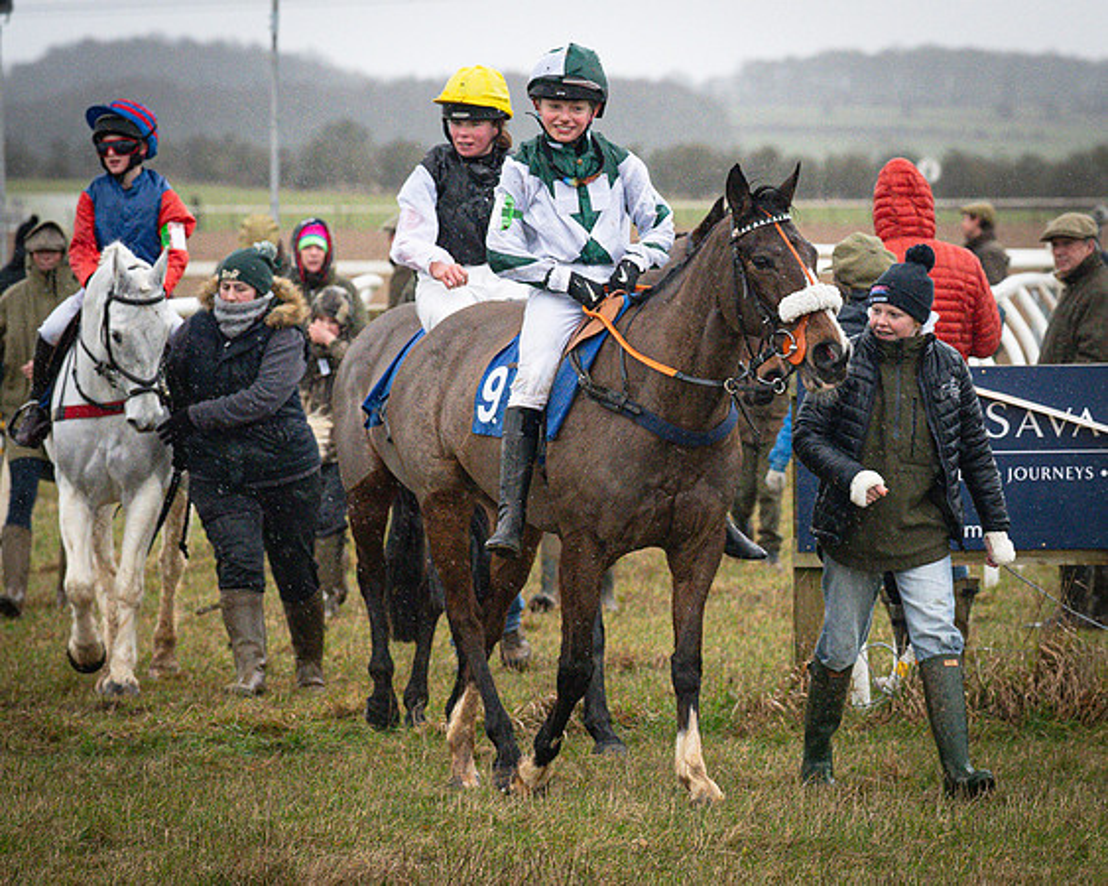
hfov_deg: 7.0
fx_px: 9080
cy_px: 426
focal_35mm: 277
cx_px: 640
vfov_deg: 5.6
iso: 3200
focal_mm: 135
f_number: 5
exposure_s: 1/1000
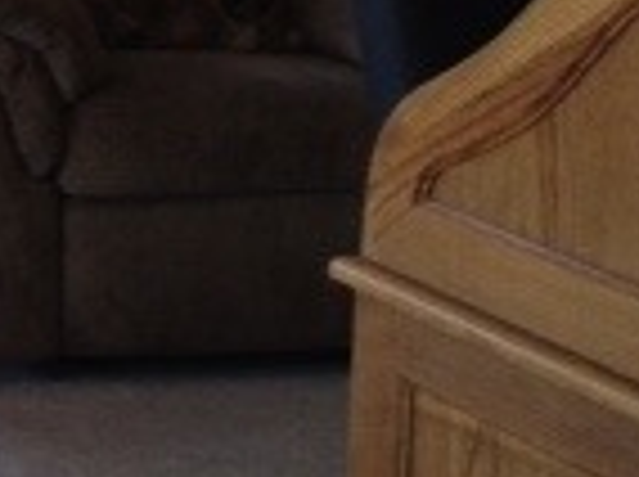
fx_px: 2912
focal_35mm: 158
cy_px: -234
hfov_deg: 11.7
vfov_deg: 9.1
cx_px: -482
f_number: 2.4
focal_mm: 4.28
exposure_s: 1/60
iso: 64
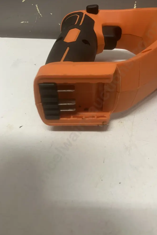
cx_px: 86
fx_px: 196
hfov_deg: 43.6
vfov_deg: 61.9
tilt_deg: -41.0
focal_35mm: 30
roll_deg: -4.8
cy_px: 120
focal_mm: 3.99
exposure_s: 1/50
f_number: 1.8
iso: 100
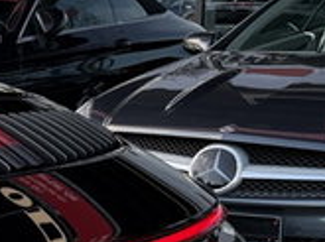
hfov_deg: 15.0
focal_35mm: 112
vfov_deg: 13.2
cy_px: 124
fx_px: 1049
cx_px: -282
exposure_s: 1/355
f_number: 1.78
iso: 100
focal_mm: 6.76
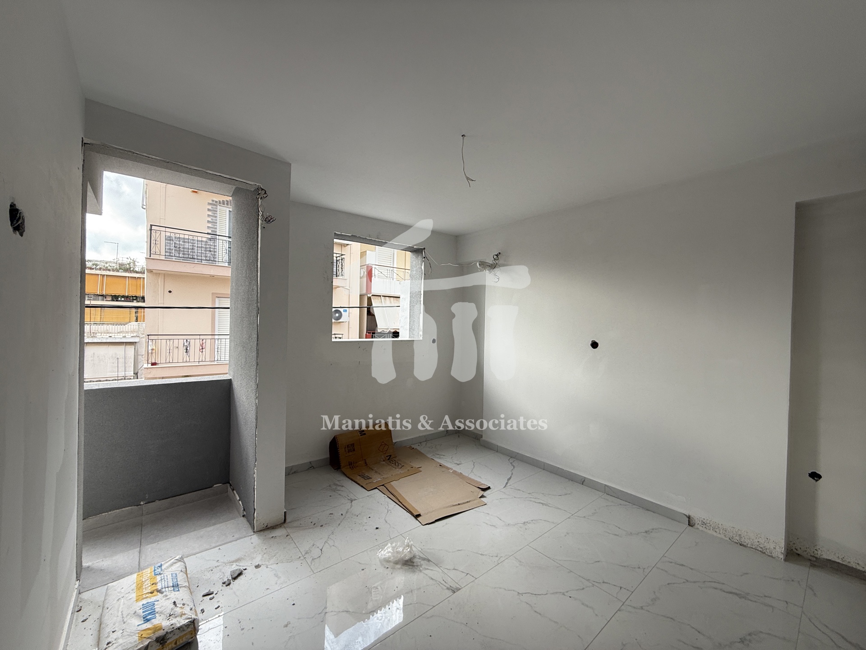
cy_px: 325
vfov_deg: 85.7
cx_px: 433
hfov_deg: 102.1
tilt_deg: +0.9
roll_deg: -1.8
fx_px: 350
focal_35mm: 14
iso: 50
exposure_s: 1/208
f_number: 2.2
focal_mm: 2.22
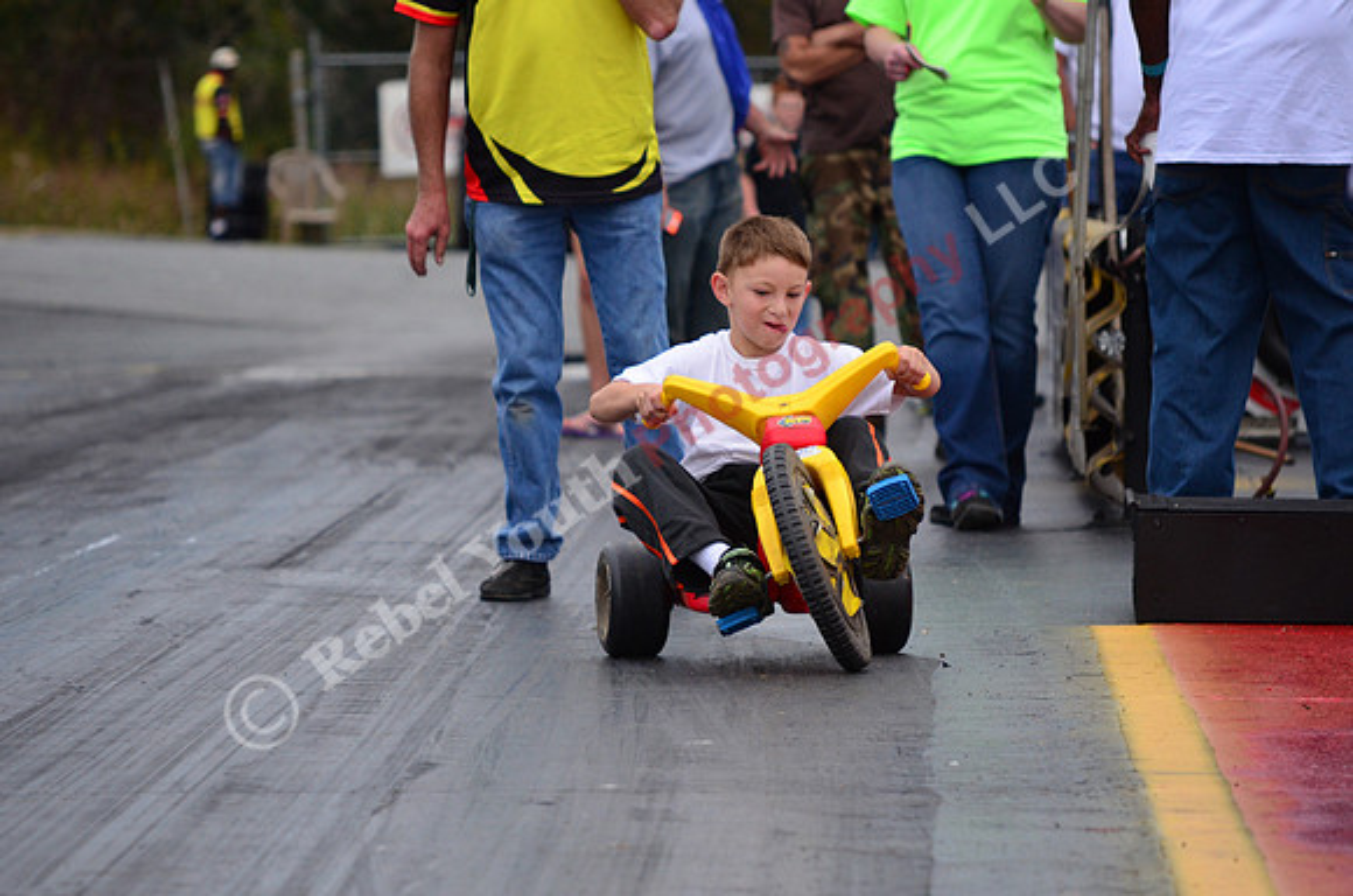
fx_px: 9844
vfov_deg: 5.2
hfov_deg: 7.9
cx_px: 676
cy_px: 448
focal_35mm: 262
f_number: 6.3
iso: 1000
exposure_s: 1/2500
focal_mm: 175
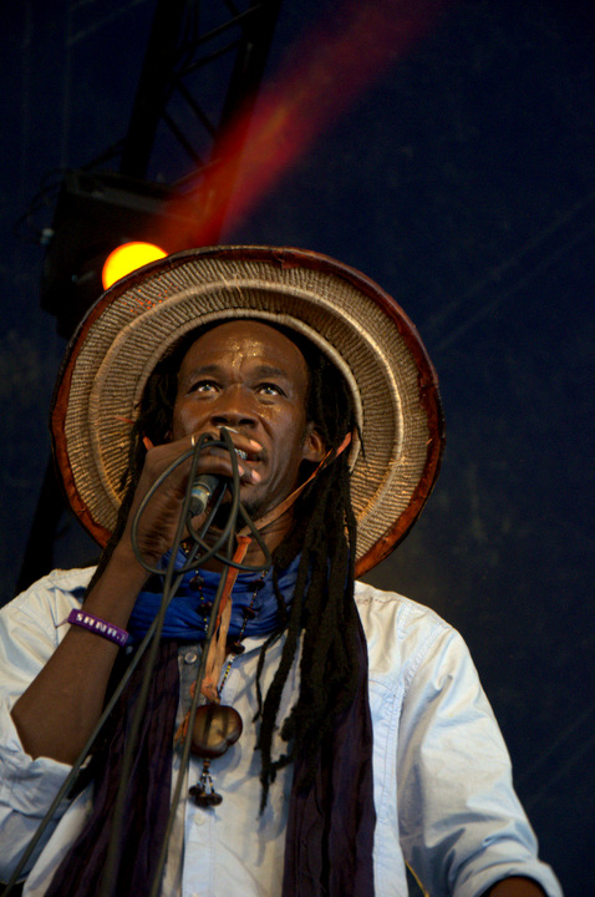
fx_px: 2797
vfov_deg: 18.2
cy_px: 448
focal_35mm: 112
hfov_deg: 12.1
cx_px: 298
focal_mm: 75
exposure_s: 1/125
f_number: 5.3
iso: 2500
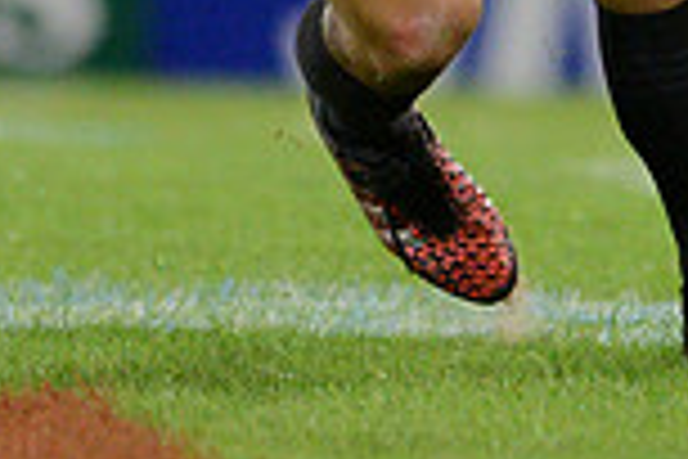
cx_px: 845
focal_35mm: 1136
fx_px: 21709
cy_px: -376
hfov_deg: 1.8
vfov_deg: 1.2
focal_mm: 300
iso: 4500
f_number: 2.8
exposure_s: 1/1250
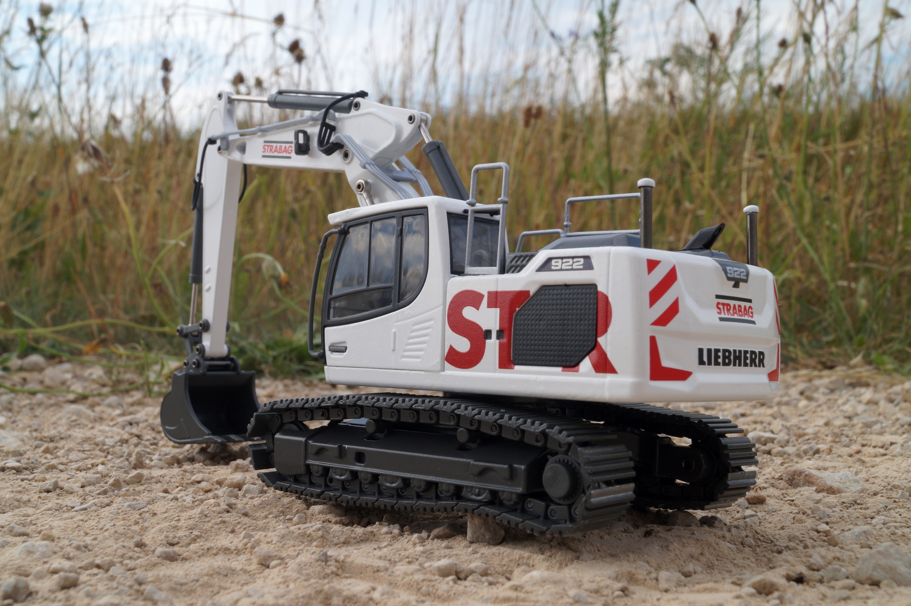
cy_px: 303
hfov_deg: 46.4
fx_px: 1062
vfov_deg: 31.9
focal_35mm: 42
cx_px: 456
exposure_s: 1/60
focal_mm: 28
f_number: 18
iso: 160
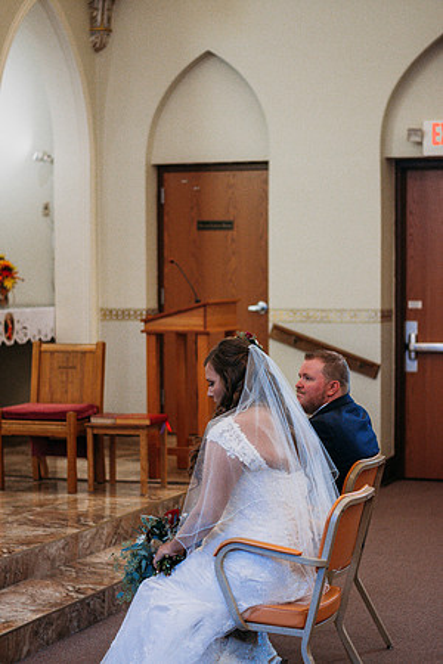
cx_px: 222
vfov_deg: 27.0
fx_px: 1384
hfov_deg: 18.2
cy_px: 332
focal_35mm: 75
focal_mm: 50
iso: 640
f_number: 1.8
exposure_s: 1/800
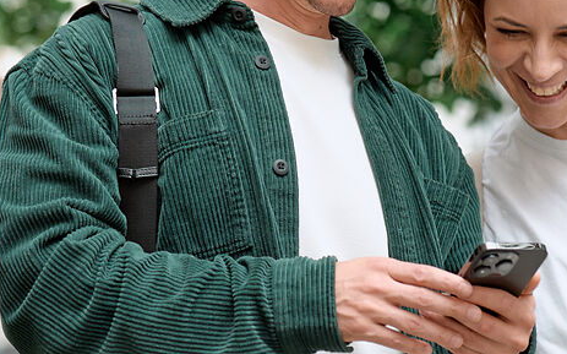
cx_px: 325
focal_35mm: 141
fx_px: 2178
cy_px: 250
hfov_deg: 14.8
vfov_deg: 9.3
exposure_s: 1/500
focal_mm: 50
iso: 200
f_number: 2.5
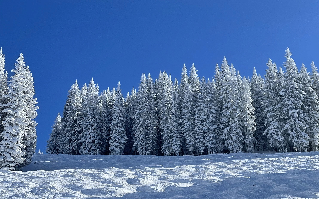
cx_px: 144
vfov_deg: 17.3
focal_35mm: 75
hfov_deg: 27.5
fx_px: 652
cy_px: 68
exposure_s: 1/2083
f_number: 2
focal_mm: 6
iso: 25
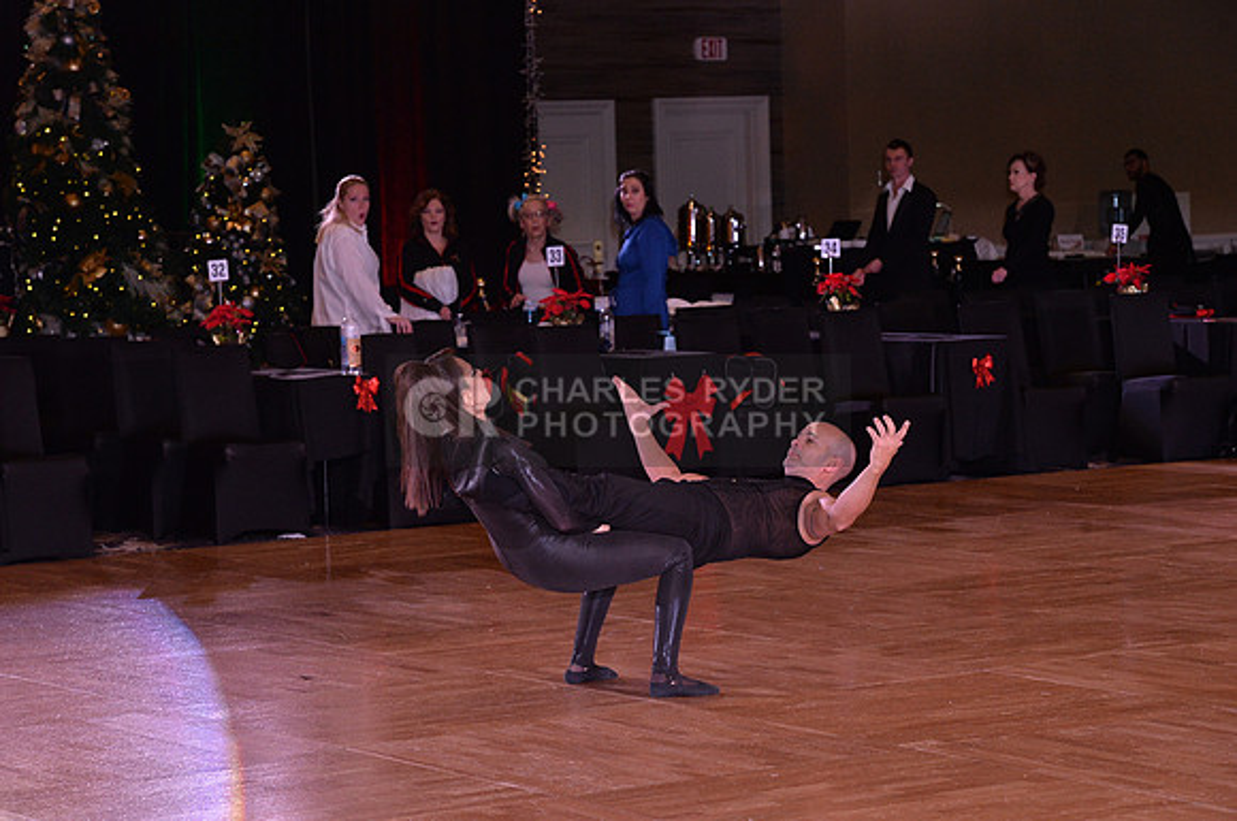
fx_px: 3843
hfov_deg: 18.3
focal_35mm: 112
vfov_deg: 12.2
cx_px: 618
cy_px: 410
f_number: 7.1
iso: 2000
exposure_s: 1/250
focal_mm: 112
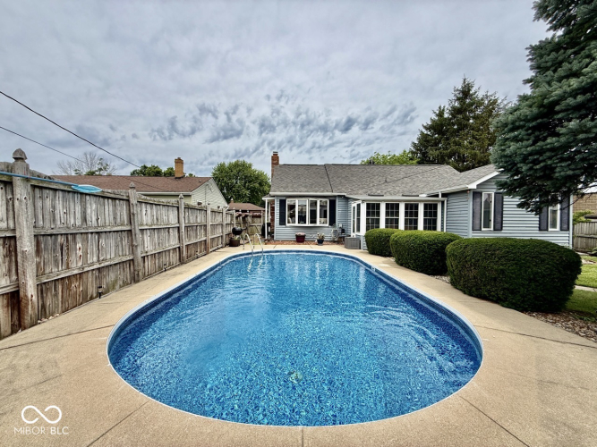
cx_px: 298
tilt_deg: +1.3
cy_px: 224
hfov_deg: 102.1
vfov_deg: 85.7
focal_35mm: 14
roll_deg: -0.6
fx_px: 241
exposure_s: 1/2611
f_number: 2.2
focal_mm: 2.22
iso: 50
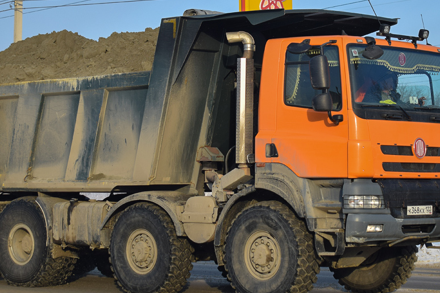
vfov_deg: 14.7
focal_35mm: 93
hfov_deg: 21.9
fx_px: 1137
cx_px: 209
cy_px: 119
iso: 200
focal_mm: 40
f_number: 6.3
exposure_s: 1/800
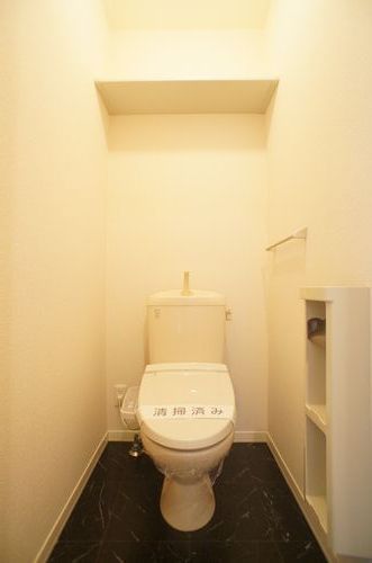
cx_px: 186
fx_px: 374
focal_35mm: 24
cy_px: 282
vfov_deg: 73.9
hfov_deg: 52.9
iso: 1600
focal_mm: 16
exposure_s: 1/60
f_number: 3.2
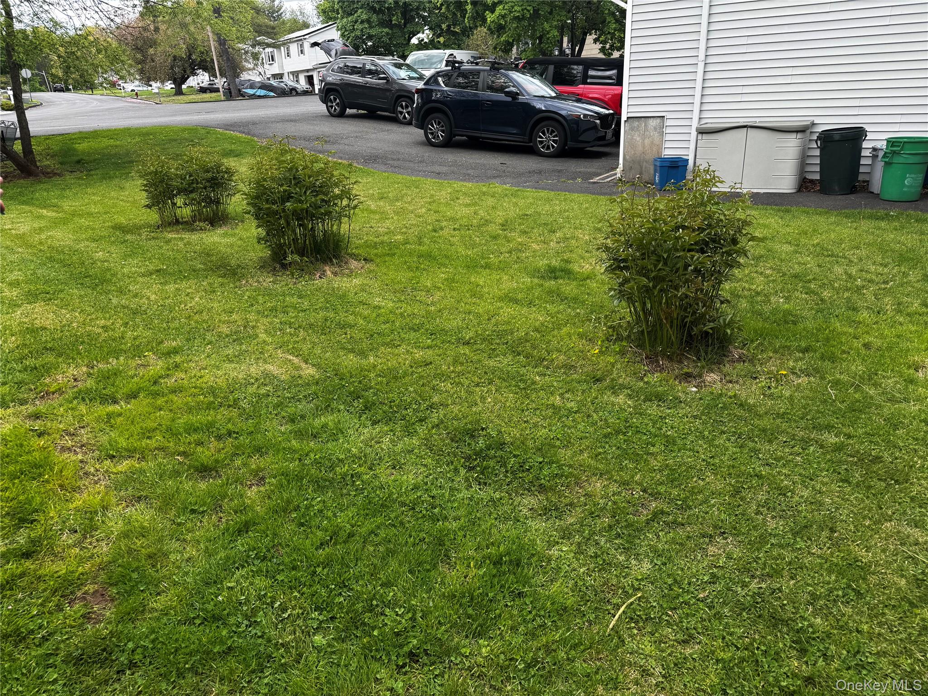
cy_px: 348
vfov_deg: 56.8
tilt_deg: -17.7
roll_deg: +2.7
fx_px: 643
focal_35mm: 24
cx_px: 464
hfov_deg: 71.6
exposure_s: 1/747
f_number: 1.78
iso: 80
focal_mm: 6.76
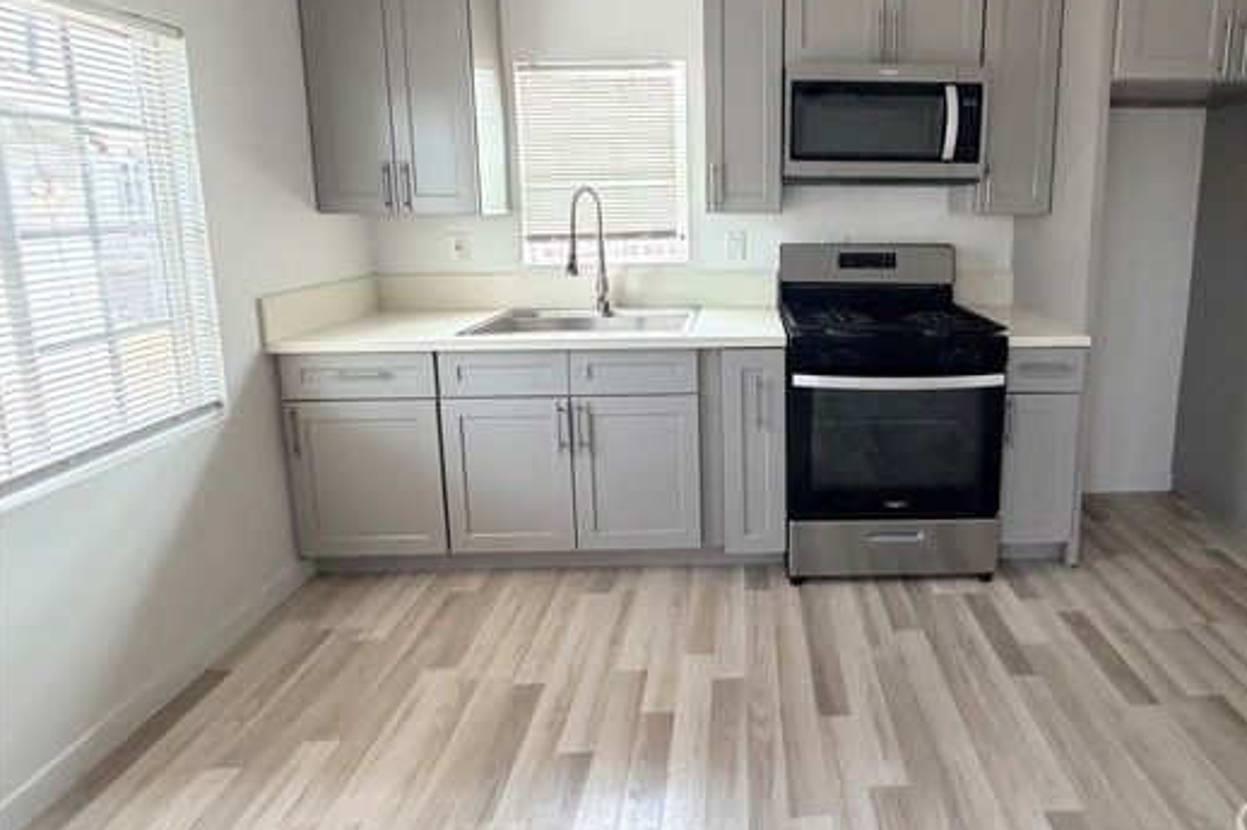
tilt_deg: -6.6
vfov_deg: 65.6
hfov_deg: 88.6
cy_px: 279
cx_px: 763
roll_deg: -0.1
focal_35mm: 18
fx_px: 623
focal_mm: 2.22
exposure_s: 1/116
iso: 320
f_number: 2.2
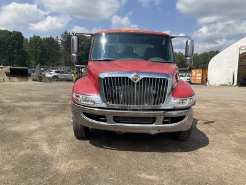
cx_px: 123
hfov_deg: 61.7
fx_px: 206
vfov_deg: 48.2
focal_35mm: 29
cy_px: 92
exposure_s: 1/2141
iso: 25
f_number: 1.8
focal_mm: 3
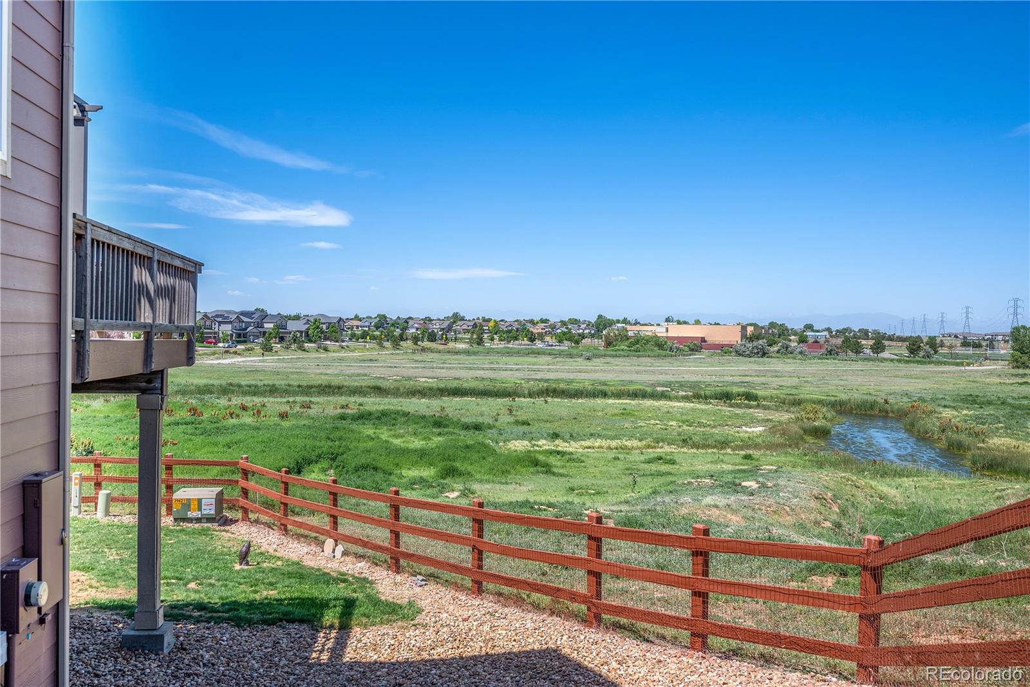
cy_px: 344
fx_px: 858
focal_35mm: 30
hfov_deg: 61.9
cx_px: 515
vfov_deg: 43.6
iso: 100
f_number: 8
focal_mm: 30
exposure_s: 1/100
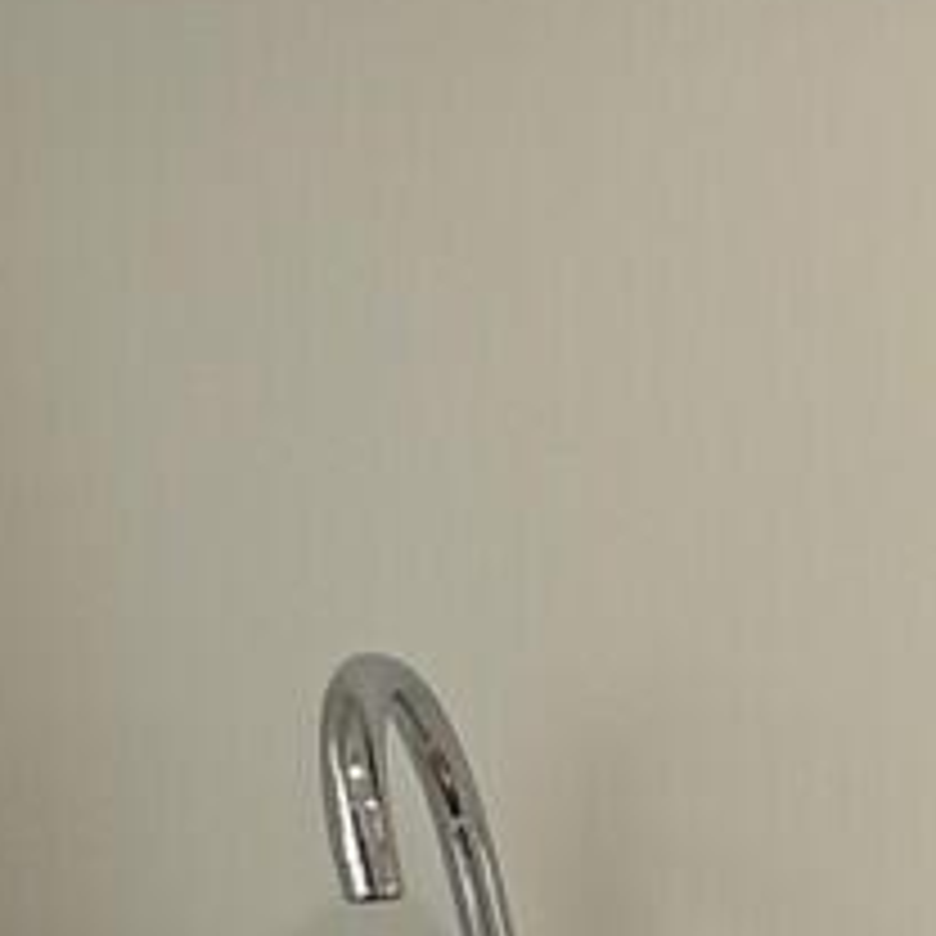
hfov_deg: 16.2
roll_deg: +4.2
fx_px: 1866
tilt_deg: -9.4
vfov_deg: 25.6
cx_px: 2128
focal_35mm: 61
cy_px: 1084
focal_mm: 2.22
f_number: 2.2
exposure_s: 1/99
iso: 100
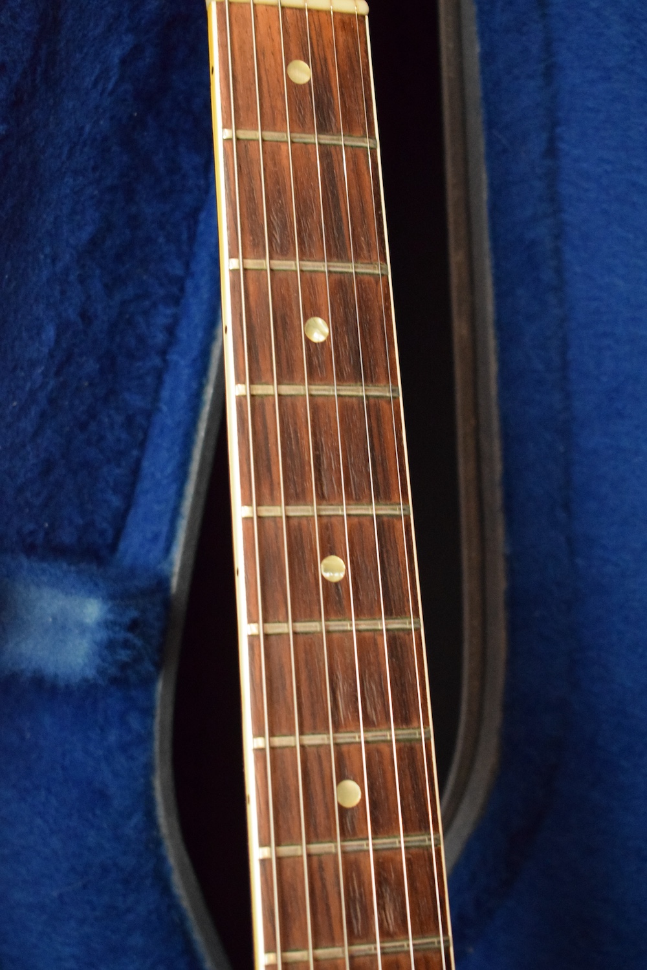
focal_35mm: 69
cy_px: 485
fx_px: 1860
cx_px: 324
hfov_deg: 19.7
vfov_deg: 29.2
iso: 5600
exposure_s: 1/60
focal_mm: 46
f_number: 5.3
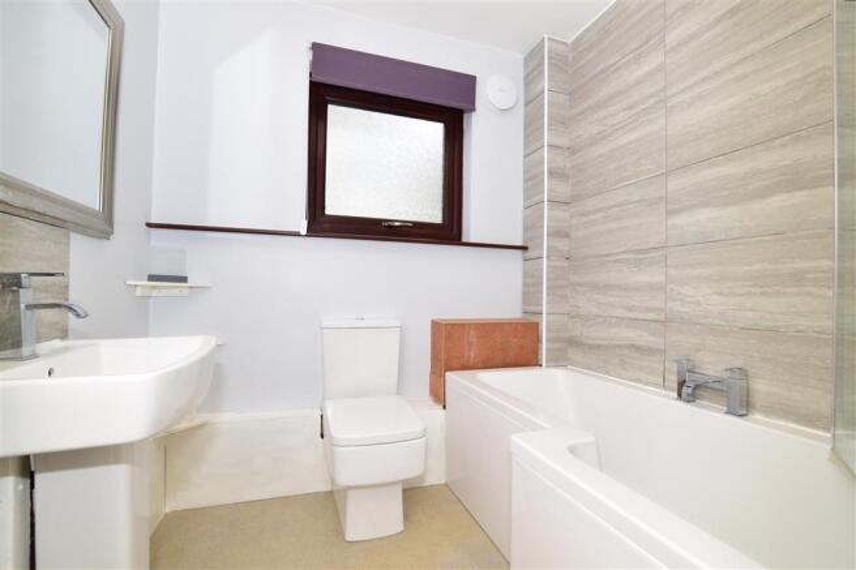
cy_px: 285
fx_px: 357
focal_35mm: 15
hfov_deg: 100.4
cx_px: 428
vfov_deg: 77.3
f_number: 7.1
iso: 200
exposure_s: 1/60
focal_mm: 10
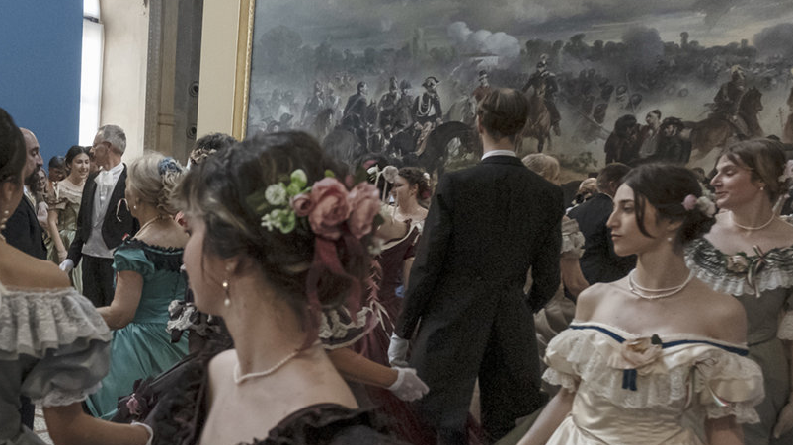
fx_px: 988
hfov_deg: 41.0
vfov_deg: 24.8
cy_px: 384
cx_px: 111
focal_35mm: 47
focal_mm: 16
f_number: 4
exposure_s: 1/160
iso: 2500
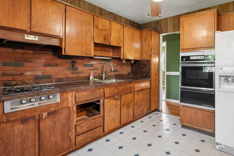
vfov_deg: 61.4
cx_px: 143
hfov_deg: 82.3
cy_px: 69
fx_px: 131
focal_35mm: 20
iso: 800
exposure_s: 1/6
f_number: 7.1
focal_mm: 15.9
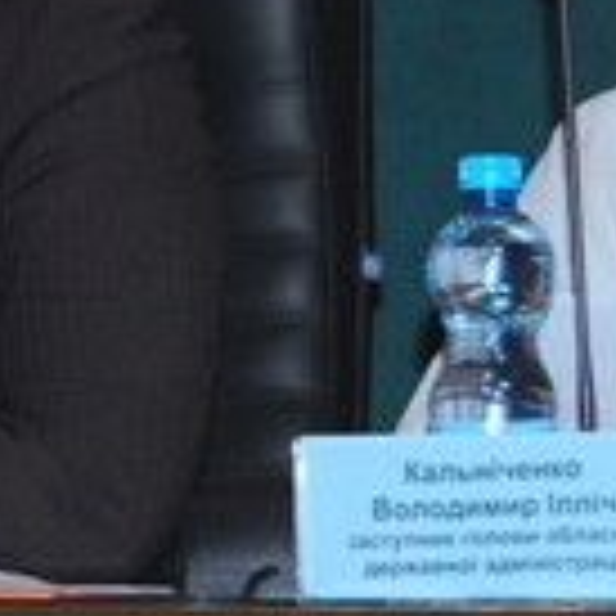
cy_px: 391
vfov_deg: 5.7
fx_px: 6227
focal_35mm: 309
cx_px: -380
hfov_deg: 5.6
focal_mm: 45
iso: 250
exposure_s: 1/125
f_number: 5.6
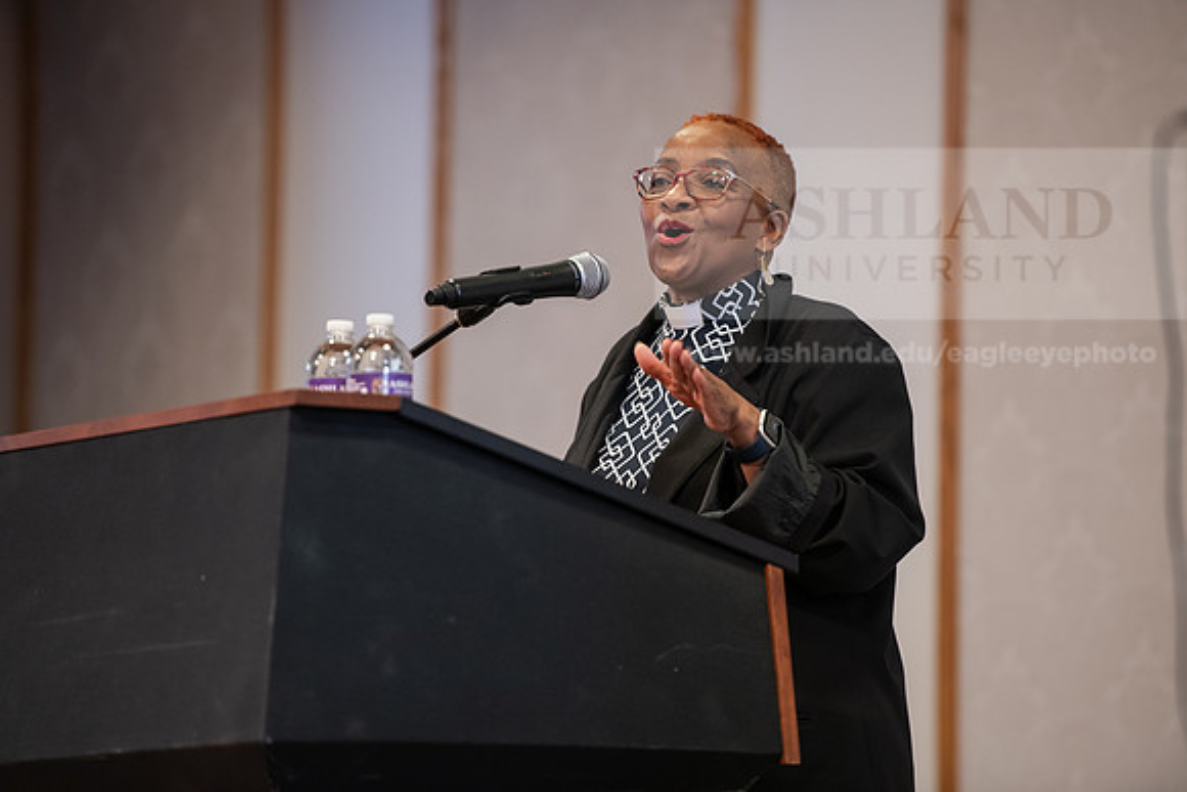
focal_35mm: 190
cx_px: 594
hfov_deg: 10.8
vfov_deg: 7.2
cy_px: 396
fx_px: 6266
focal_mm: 190
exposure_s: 1/200
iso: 2000
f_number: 3.2
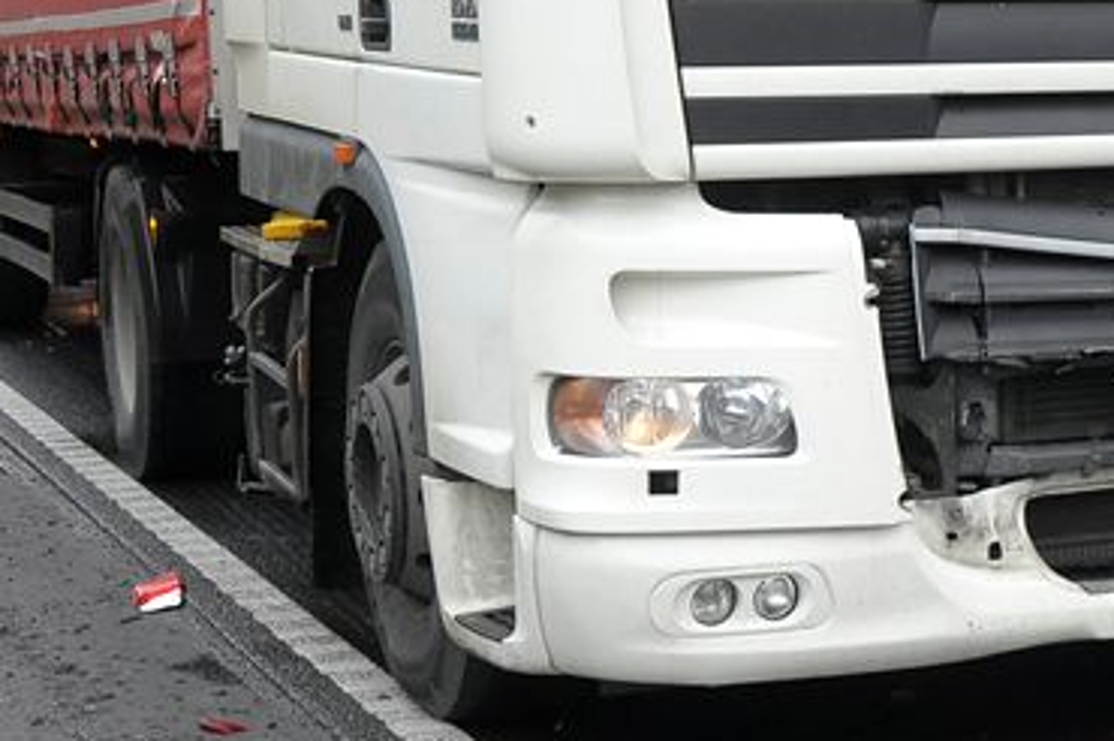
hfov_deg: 22.2
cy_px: 396
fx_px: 2663
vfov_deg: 15.8
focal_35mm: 86
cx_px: 1256
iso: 1000
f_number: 7.1
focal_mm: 25
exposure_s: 1/200
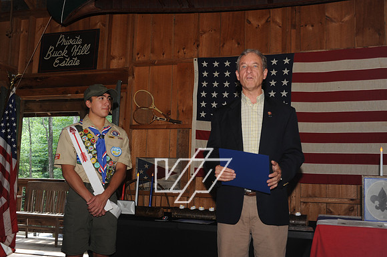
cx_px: 194
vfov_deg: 33.4
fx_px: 430
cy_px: 128
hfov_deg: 48.5
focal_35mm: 40
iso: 320
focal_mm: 40
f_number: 5.6
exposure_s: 1/60
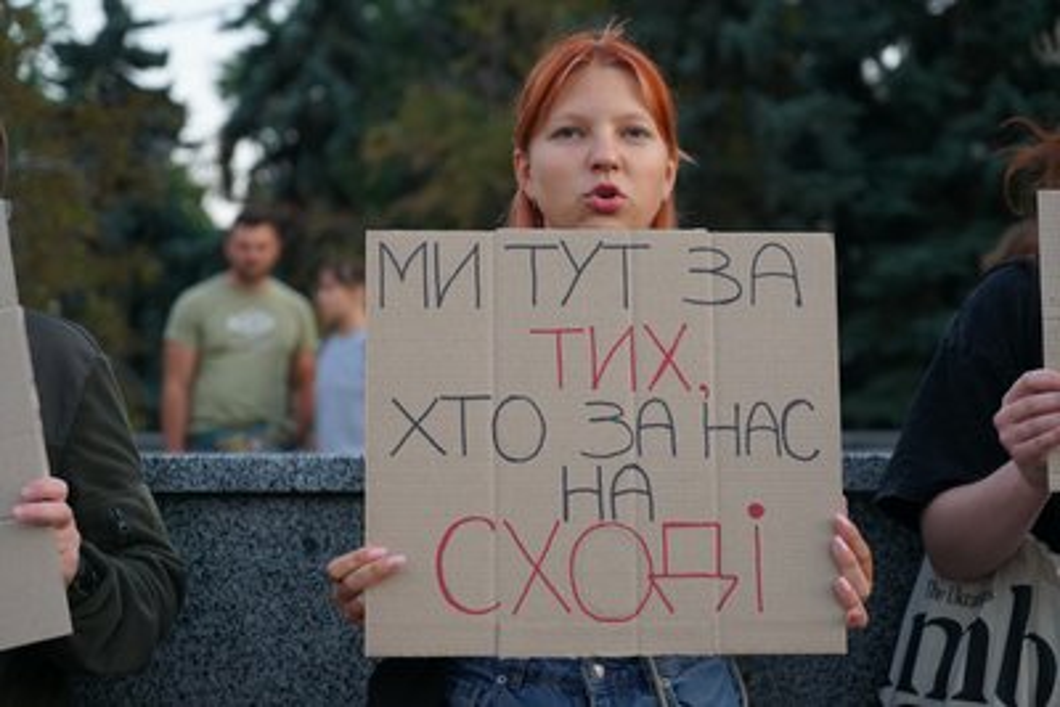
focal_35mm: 70
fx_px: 2062
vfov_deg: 19.5
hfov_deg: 28.8
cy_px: 354
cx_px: 530
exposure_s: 1/160
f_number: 4
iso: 2000
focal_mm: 70
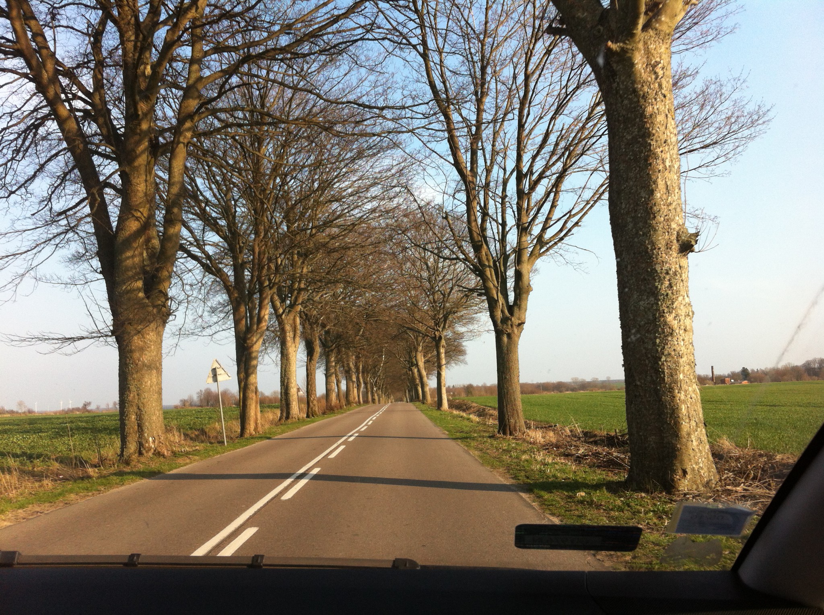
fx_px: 832
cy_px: 308
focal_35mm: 35
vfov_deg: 40.6
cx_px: 412
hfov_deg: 52.7
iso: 80
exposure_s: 1/503
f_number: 2.8
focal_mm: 3.85
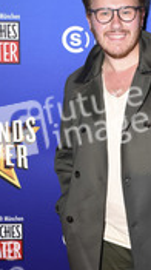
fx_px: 564
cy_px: 201
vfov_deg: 26.6
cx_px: 114
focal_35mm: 79
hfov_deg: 15.2
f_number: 5.6
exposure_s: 1/160
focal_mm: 22
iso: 640
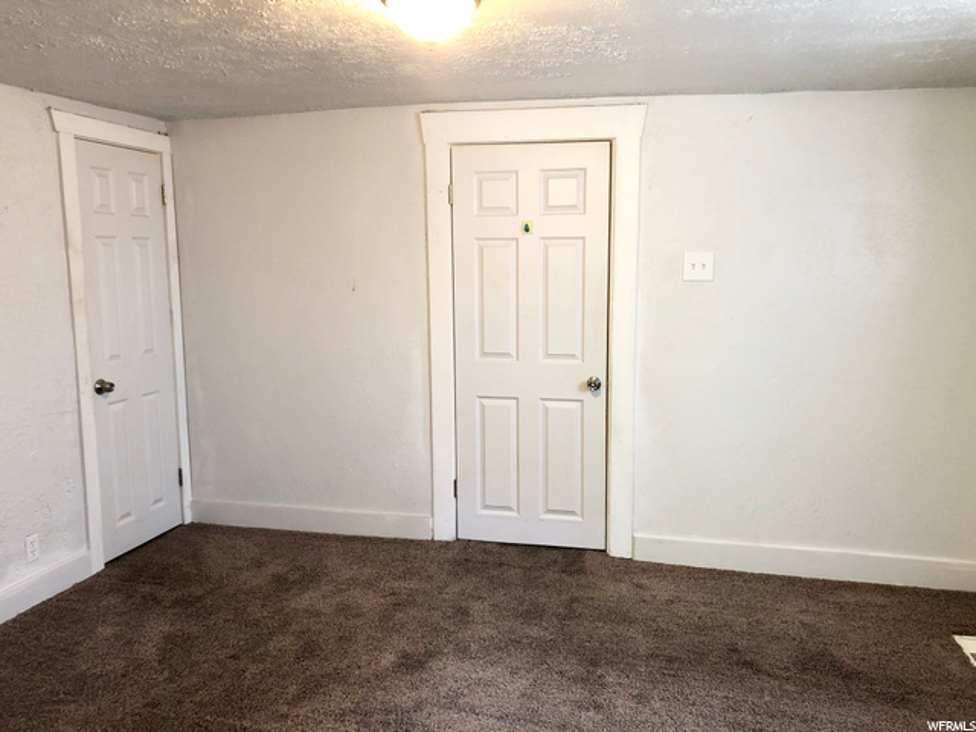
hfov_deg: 63.4
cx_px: 488
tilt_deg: -8.8
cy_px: 366
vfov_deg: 49.7
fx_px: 789
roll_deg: -0.2
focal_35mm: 28
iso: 40
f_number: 1.8
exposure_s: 1/17
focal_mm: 4
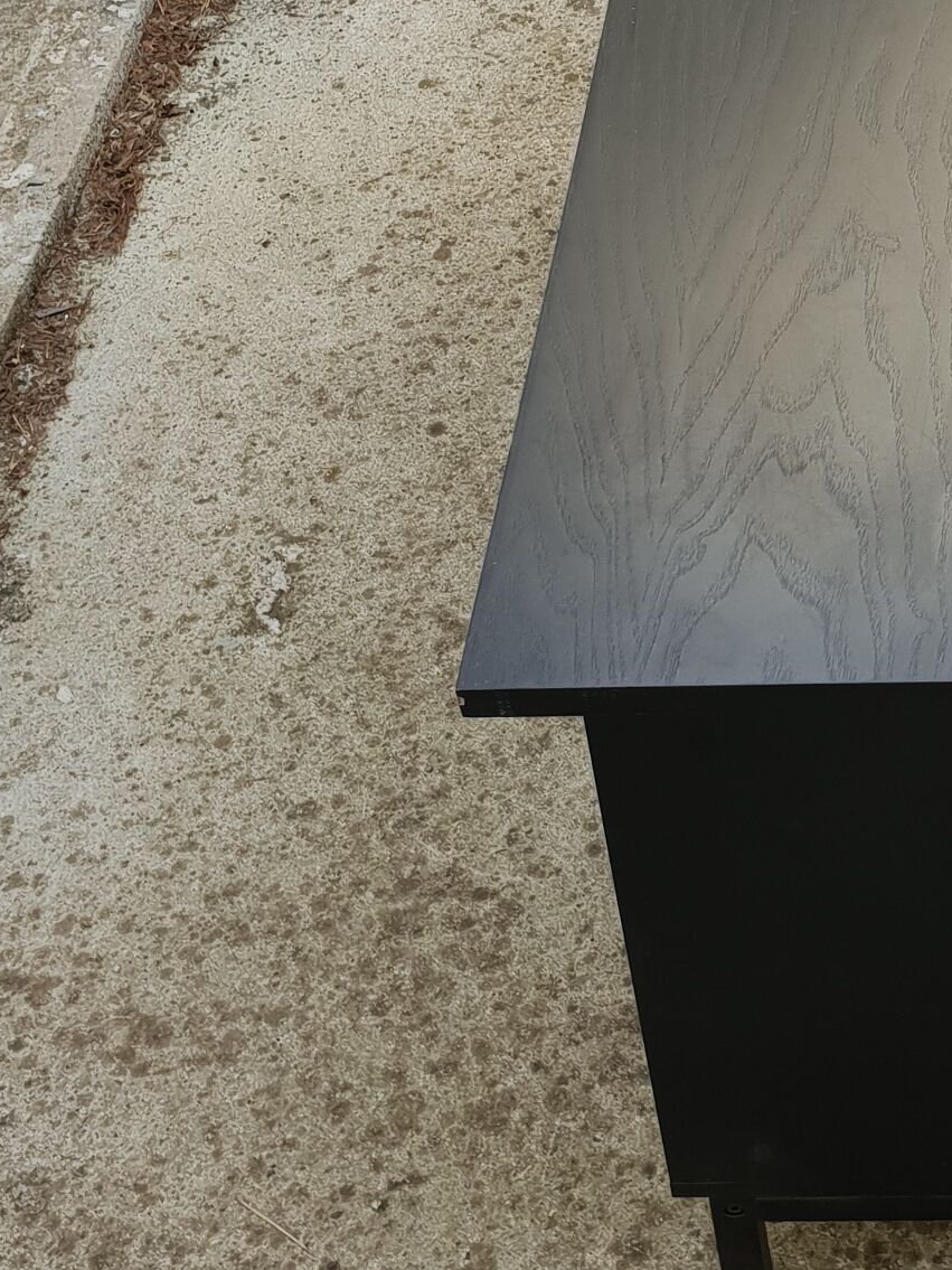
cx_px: 1074
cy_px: 295
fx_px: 2421
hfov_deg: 21.0
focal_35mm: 66
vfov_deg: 28.9
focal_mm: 4.3
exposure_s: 1/231
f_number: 2.4
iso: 50
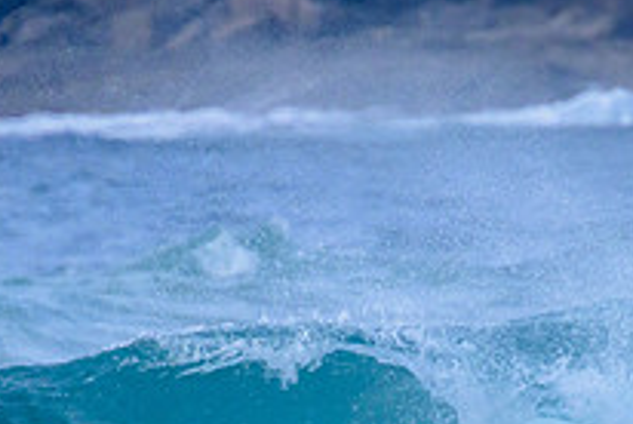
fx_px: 39583
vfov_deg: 0.6
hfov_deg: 0.9
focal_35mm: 2248
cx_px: 403
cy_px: 570
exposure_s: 1/2000
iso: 1800
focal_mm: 800
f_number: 11
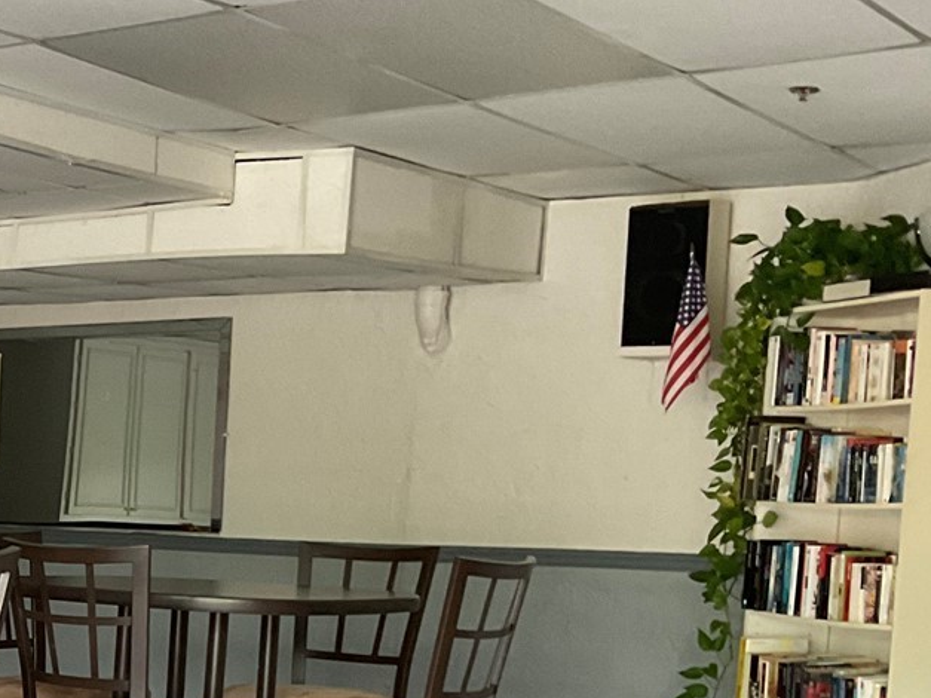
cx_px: -126
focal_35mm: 74
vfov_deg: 19.2
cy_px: 723
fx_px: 1990
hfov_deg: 24.4
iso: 100
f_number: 1.8
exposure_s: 1/60
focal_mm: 3
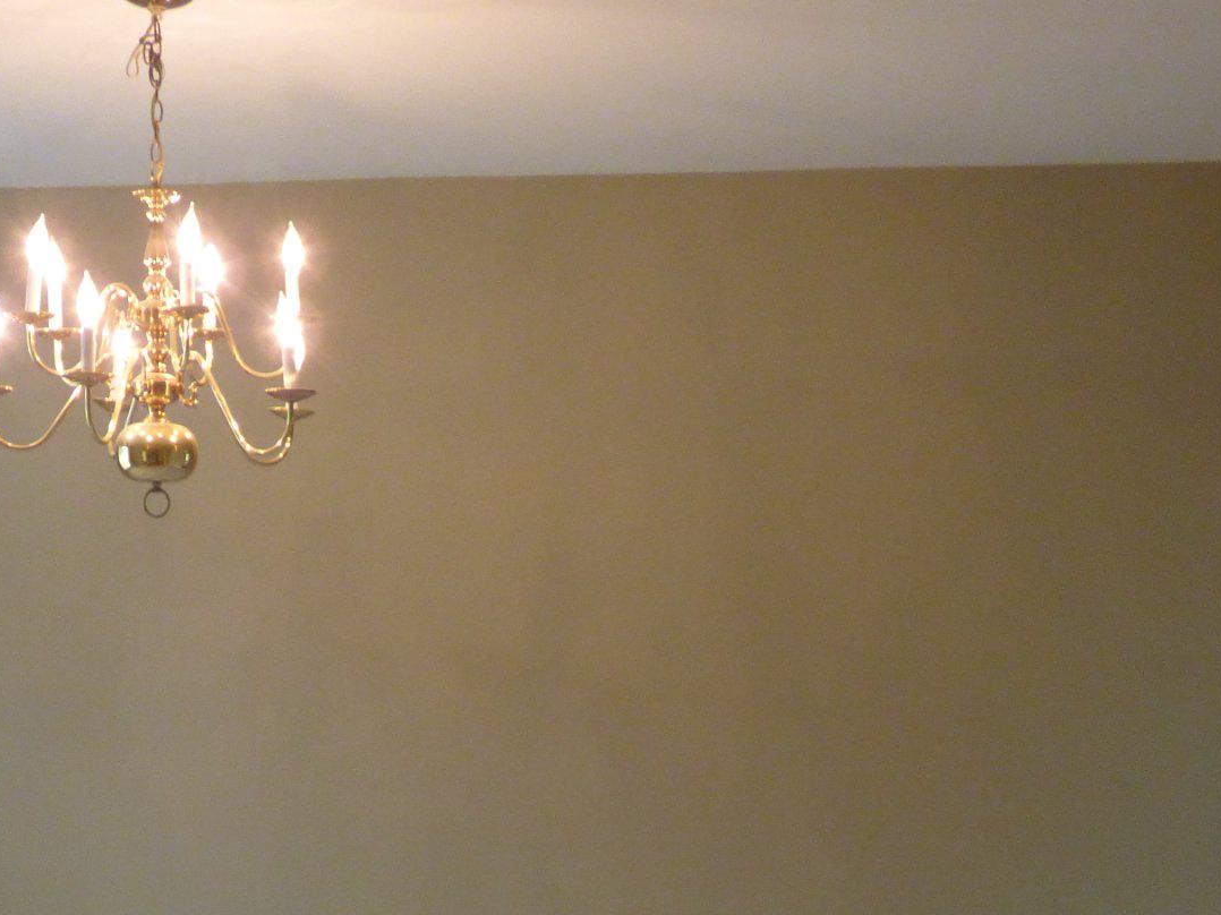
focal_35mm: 57
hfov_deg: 33.4
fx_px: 2010
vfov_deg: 25.0
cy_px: 806
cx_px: 374
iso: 400
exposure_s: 1/30
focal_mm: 5.29
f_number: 3.3
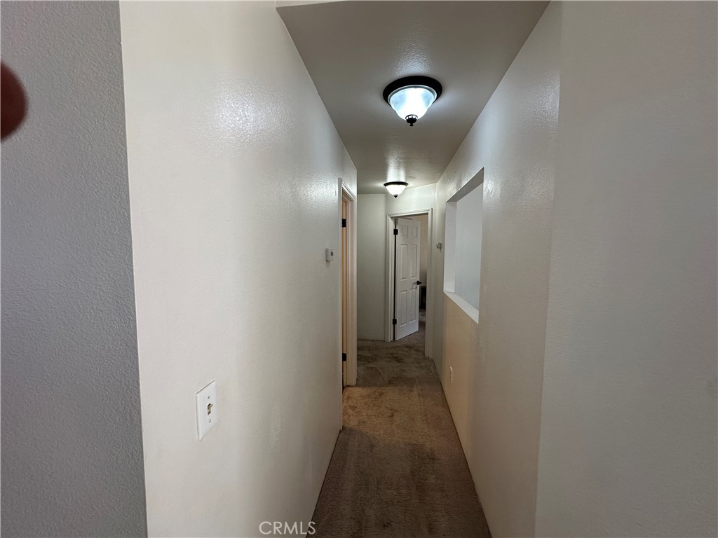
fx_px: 290
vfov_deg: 85.7
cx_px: 359
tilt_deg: -4.5
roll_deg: -0.5
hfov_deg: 102.1
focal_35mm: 14
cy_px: 269
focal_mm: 2.22
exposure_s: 1/120
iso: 200
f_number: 2.2
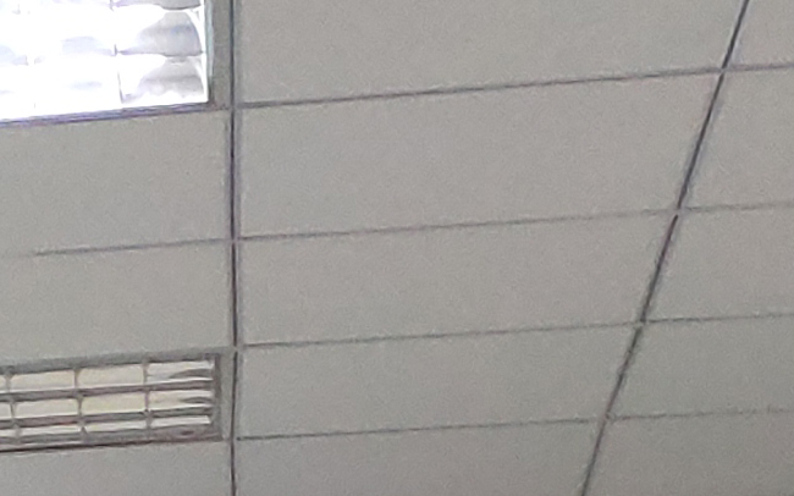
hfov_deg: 12.2
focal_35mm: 138
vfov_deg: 7.6
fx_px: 2986
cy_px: 1769
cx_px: -1103
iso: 533
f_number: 1.8
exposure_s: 1/33
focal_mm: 4.22
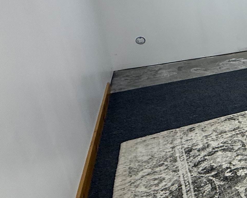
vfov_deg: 33.5
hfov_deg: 26.4
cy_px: 52
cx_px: 392
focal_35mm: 44
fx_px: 322
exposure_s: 1/120
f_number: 2.2
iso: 125
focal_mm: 2.22
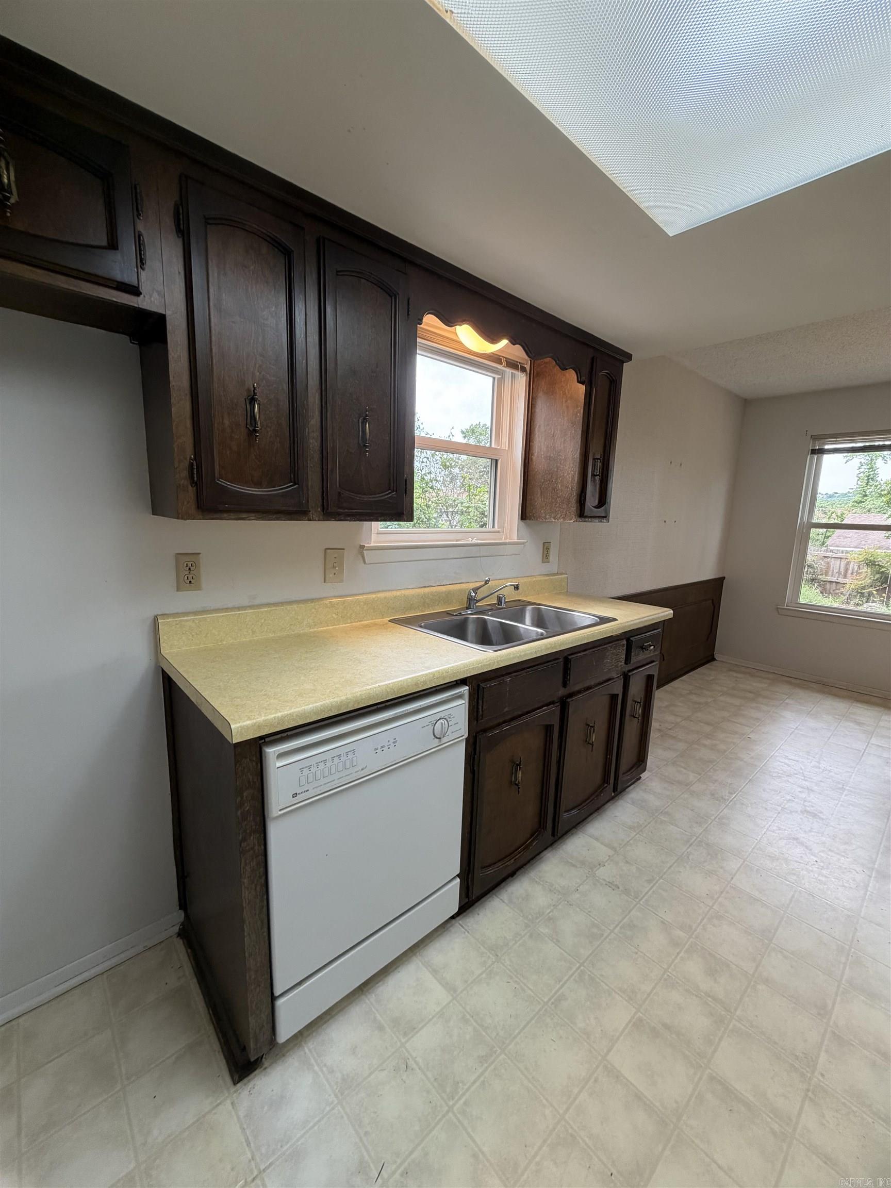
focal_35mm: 14
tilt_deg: -9.1
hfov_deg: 85.7
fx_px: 480
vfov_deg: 102.1
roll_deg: -1.6
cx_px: 446
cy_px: 594
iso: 160
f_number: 2.2
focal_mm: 2.22
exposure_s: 1/120
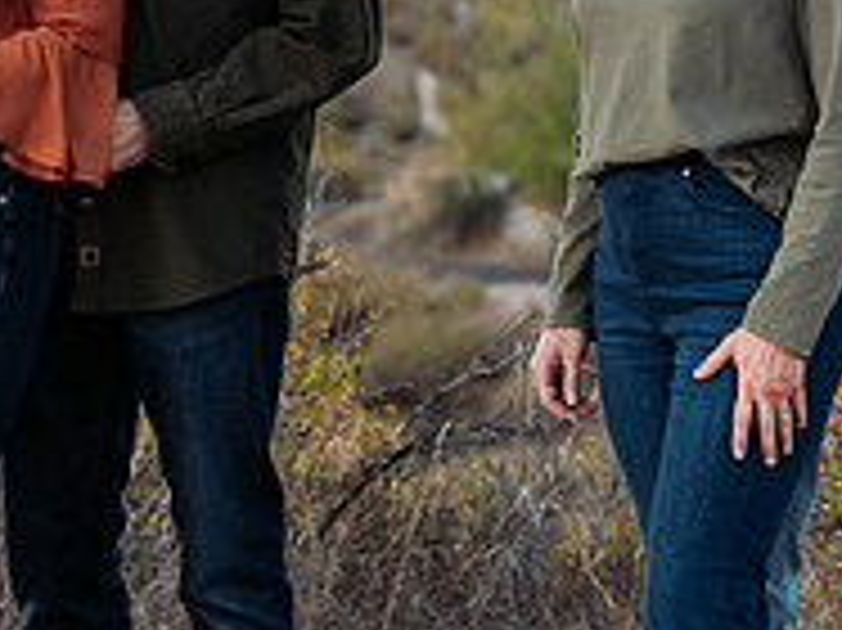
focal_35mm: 343
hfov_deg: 5.8
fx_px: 8338
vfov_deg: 4.3
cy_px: -187
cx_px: 252
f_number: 5.6
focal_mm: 102
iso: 500
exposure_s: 1/160
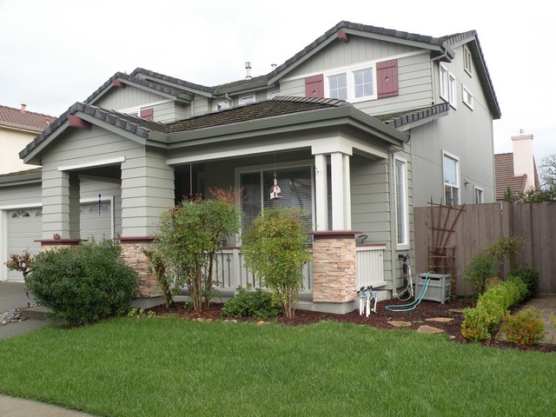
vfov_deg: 42.9
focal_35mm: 33
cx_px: 278
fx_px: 530
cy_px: 208
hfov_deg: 55.4
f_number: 4
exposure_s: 1/110
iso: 64
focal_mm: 5.8
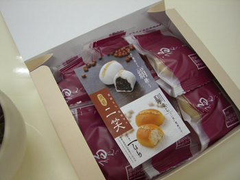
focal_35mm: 38
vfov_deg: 37.8
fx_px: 264
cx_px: 120
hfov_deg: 48.9
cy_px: 90
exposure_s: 1/60
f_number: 2.7
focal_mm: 6.2
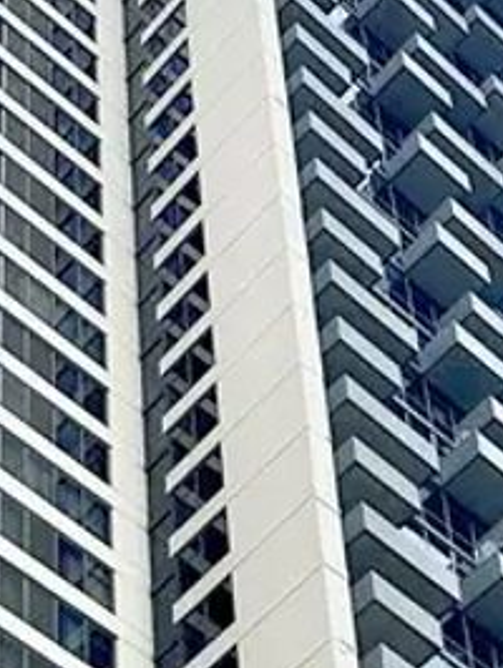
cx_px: 60
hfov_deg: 12.0
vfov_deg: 14.3
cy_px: 1169
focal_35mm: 123
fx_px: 2379
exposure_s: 1/120
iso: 125
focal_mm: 6.86
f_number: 1.78
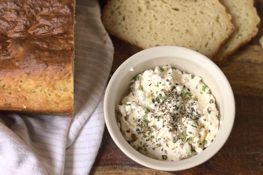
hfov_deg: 27.0
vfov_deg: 18.2
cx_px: 132
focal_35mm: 75
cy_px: 88
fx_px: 547
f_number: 2.8
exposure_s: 1/125
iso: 100
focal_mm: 50
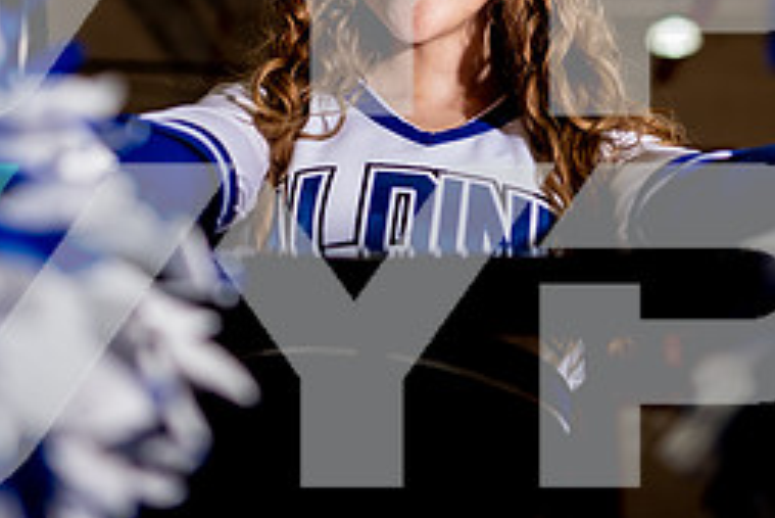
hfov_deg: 36.0
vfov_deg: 23.2
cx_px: 490
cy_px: -44
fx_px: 1185
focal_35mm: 55
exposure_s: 1/640
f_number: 1.4
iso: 100
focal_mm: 24
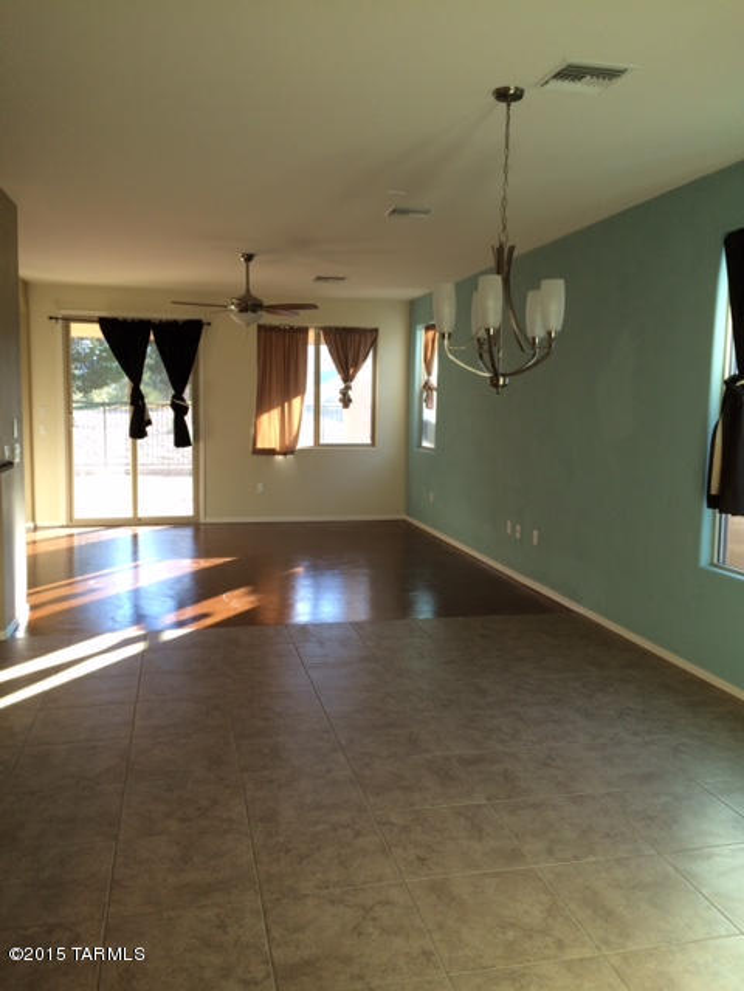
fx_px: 831
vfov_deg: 61.7
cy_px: 496
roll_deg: +0.0
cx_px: 372
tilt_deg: -7.9
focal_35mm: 29
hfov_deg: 48.2
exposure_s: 1/60
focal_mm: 4.15
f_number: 2.2
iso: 50
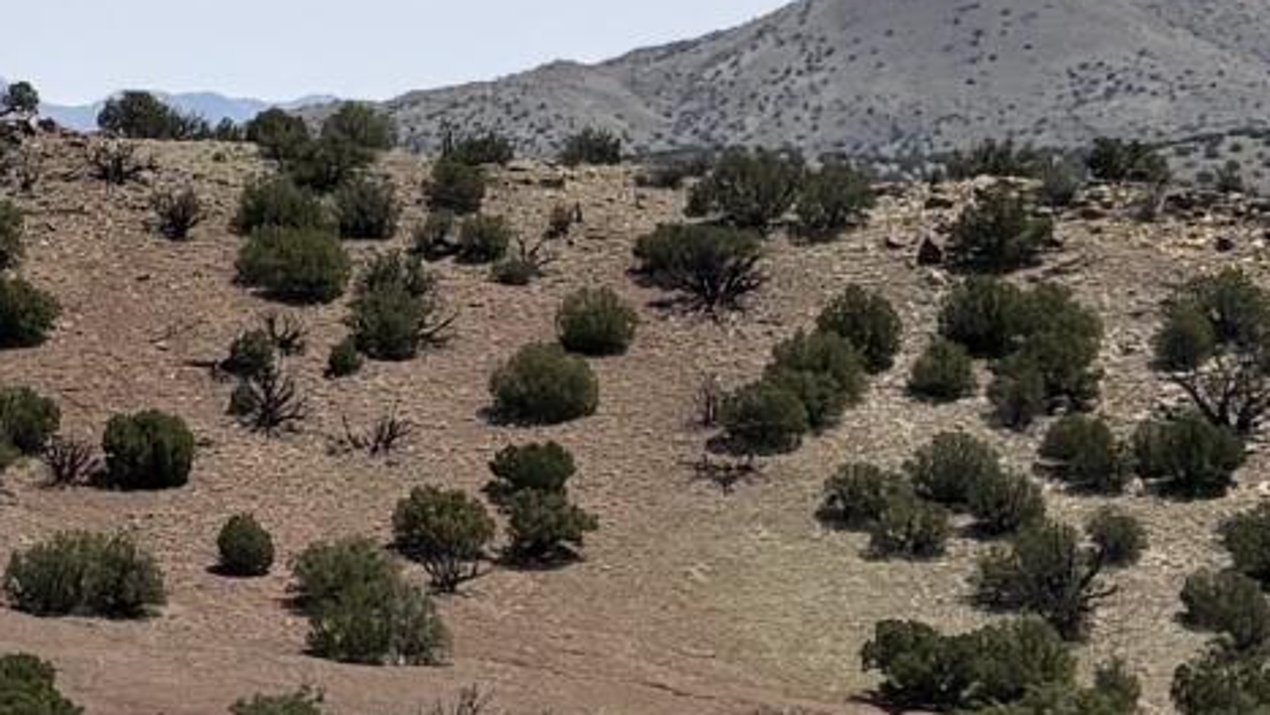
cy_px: 283
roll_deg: -2.6
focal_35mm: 182
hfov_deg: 9.8
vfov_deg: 6.7
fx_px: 6131
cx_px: -2211
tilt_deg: -1.0
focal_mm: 5.96
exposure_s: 1/4425
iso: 50
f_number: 1.6
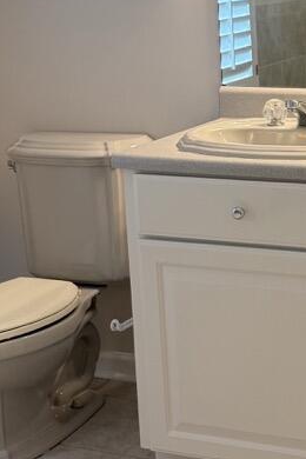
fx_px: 1045
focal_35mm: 82
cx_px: 338
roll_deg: +1.3
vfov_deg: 24.7
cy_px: 178
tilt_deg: -11.9
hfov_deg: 16.2
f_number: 1.78
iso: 160
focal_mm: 6.76
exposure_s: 1/141
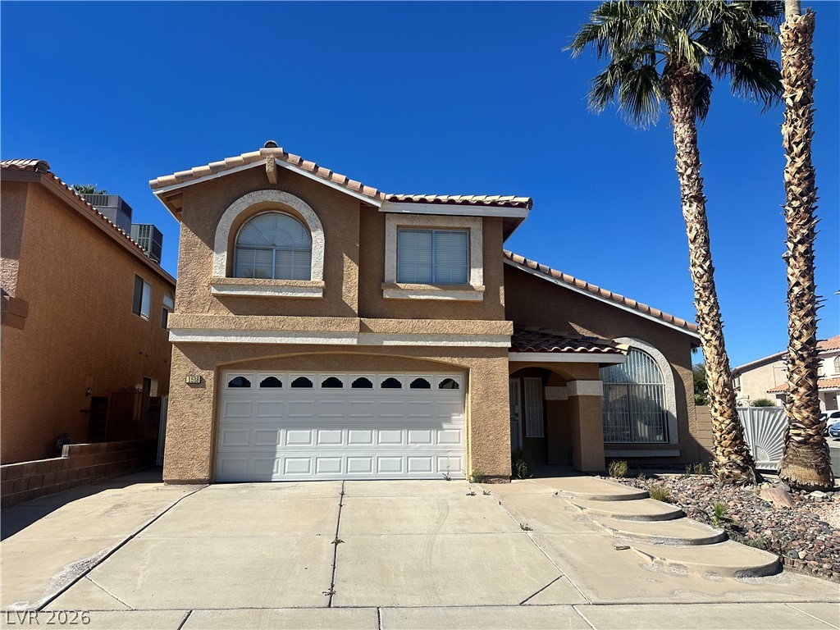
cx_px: 420
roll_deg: -0.4
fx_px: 582
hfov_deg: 71.6
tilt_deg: +10.0
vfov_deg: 56.8
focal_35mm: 24
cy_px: 315
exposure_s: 1/6211
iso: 80
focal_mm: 6.86
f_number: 1.78
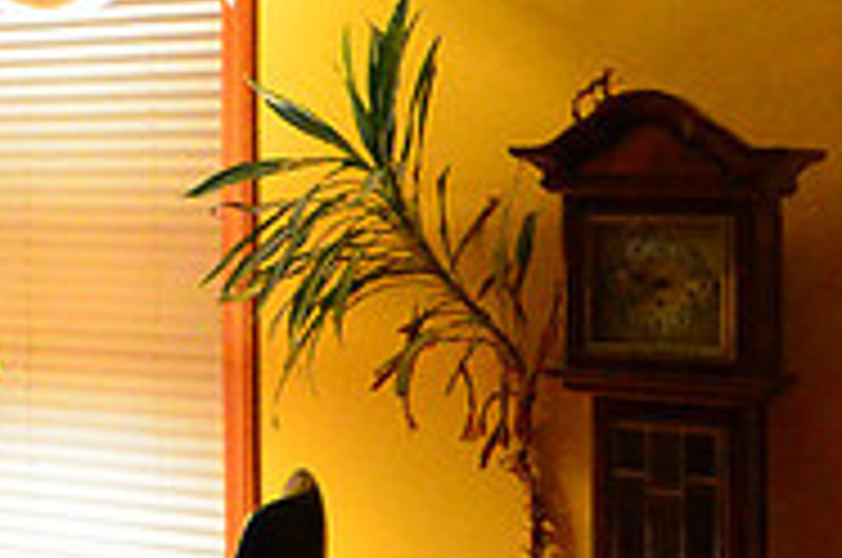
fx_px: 2055
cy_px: 92
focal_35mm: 88
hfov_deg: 20.3
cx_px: -374
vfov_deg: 15.4
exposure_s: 1/60
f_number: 3.5
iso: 3600
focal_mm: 10
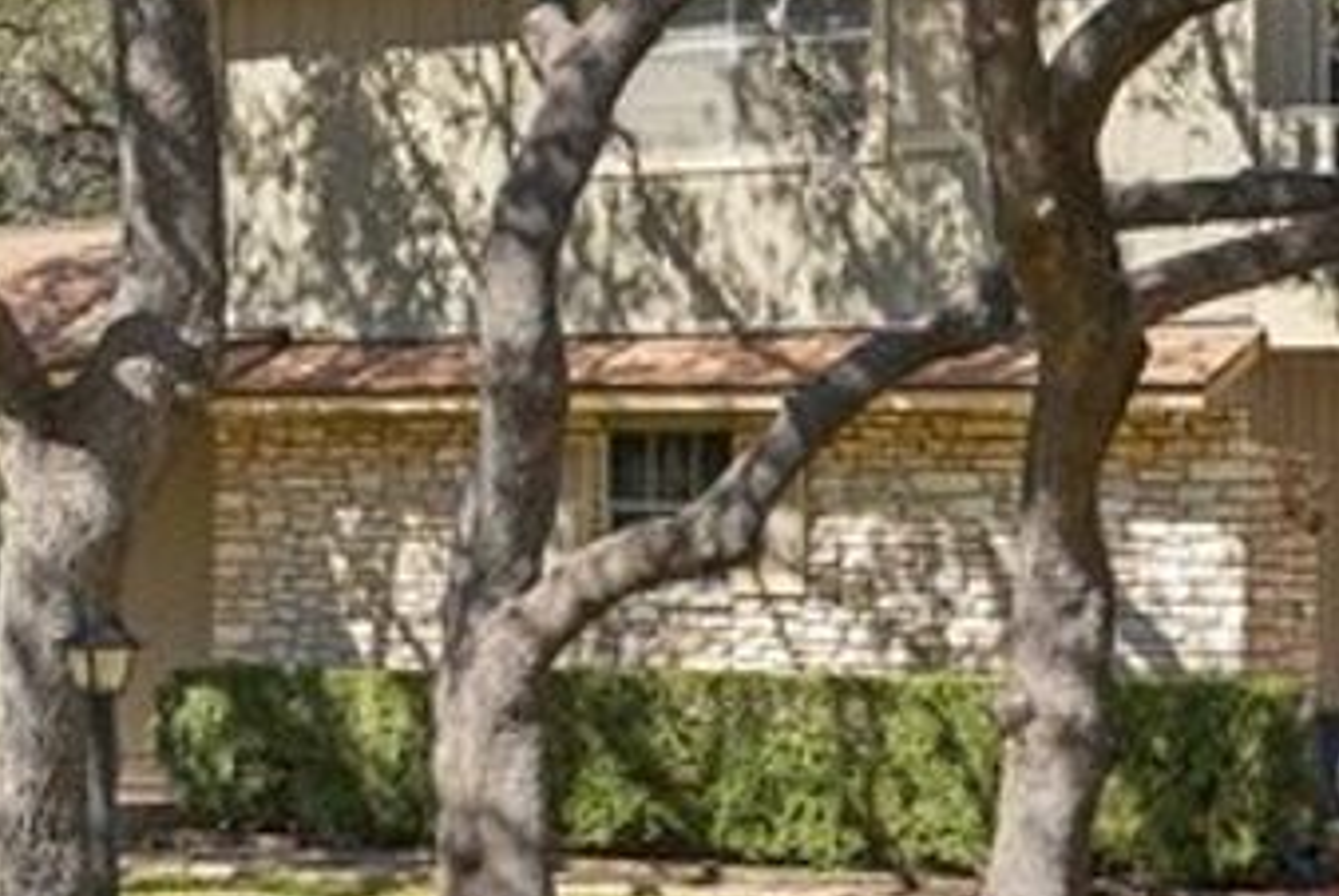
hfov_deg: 19.0
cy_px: 220
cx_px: 174
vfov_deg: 12.9
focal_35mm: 106
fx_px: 3946
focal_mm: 35
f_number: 8
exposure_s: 1/125
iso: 100
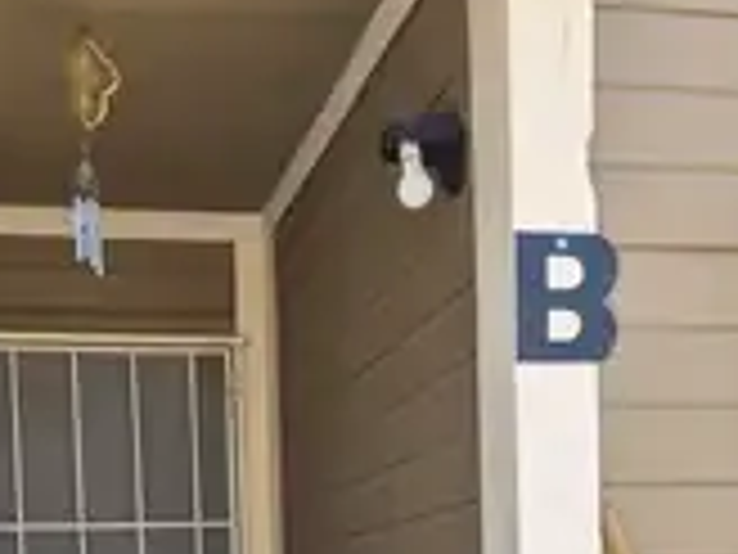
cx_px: 297
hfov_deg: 34.2
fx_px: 1194
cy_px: 644
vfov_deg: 24.0
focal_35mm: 56
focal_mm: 5.4
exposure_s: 1/618
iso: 80
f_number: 1.8
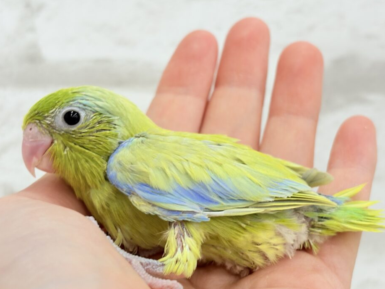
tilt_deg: -5.8
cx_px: 209
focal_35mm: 68
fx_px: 756
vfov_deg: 21.6
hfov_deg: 28.6
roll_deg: -0.4
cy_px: 154
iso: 40
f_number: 1.6
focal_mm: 5.96
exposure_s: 1/50
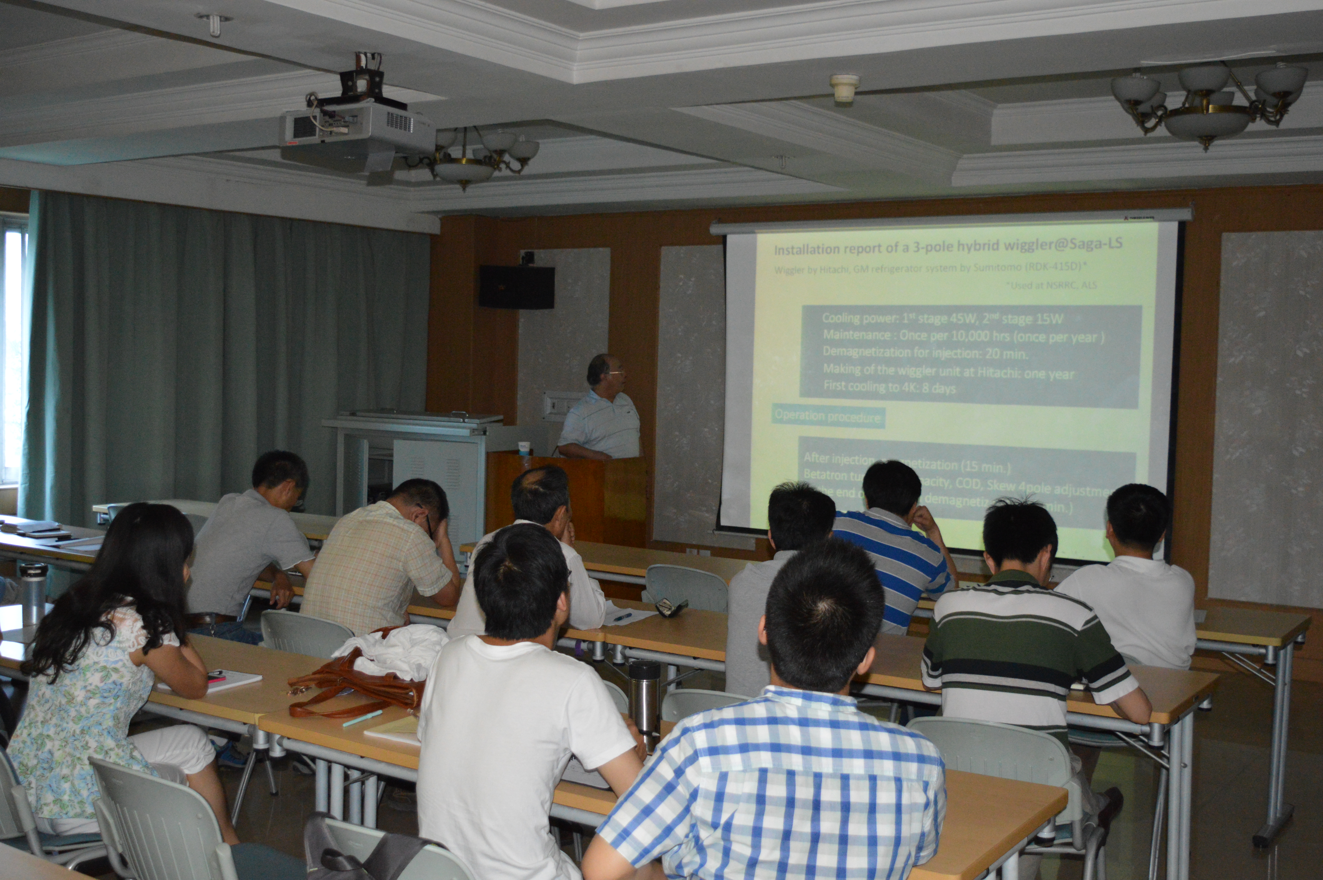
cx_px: 662
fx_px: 1487
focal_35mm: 40
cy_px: 440
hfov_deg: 48.0
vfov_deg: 33.0
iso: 2200
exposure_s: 1/60
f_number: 4
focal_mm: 27
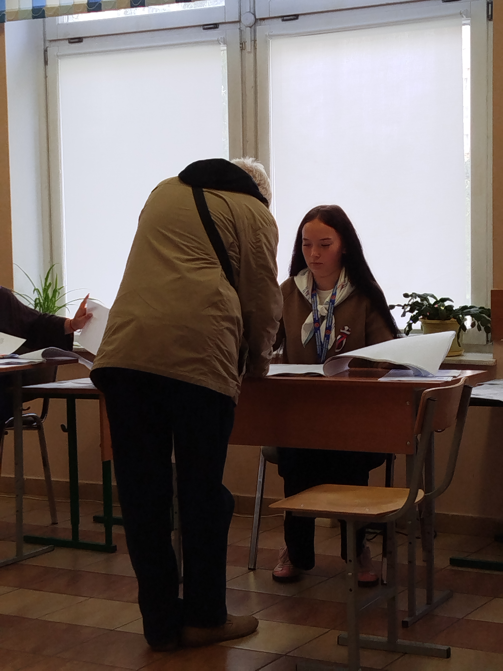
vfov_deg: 27.0
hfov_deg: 20.4
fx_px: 1395
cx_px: 252
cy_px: 336
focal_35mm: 72
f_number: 1.7
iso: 100
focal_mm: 5.31
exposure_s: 1/50
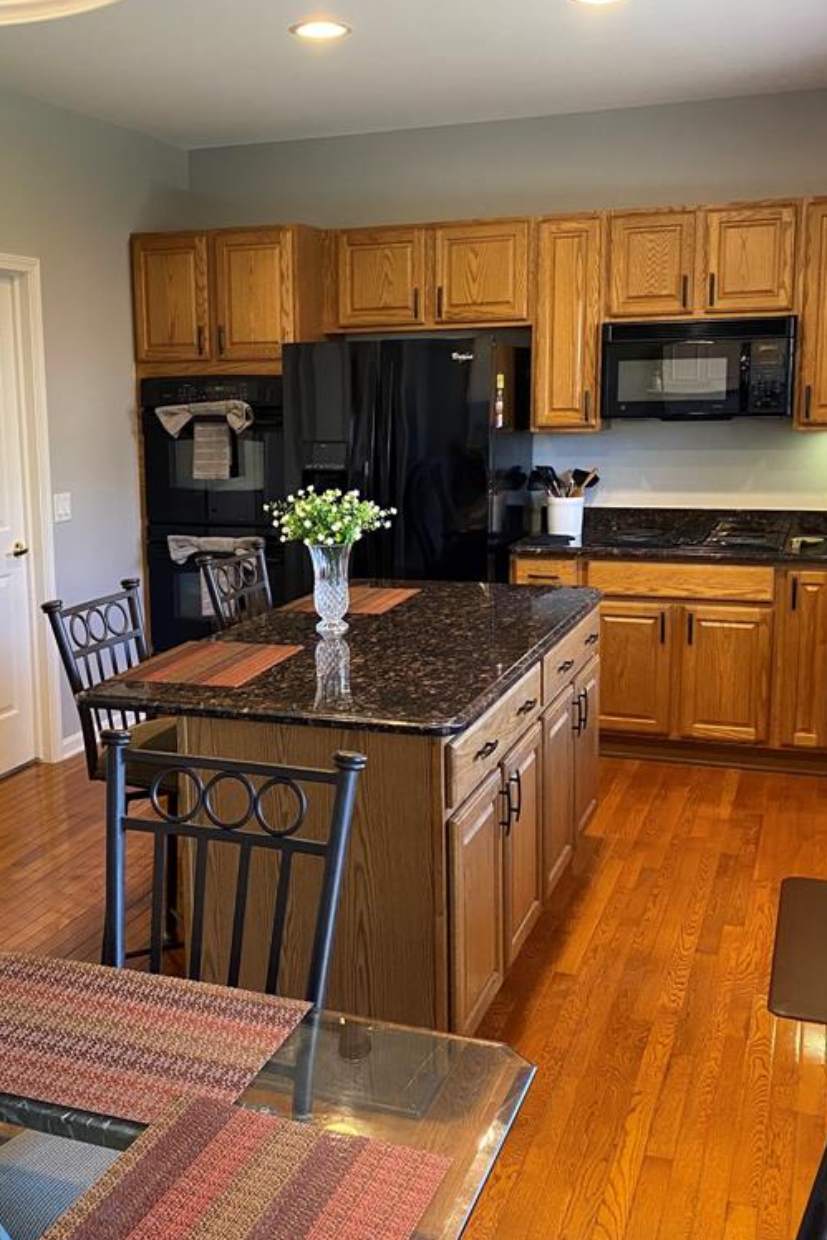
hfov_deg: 35.7
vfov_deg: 51.9
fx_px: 1274
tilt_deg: -10.9
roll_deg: +0.8
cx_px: 287
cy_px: 613
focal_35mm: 37
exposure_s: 1/60
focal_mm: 4.25
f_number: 1.8
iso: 200
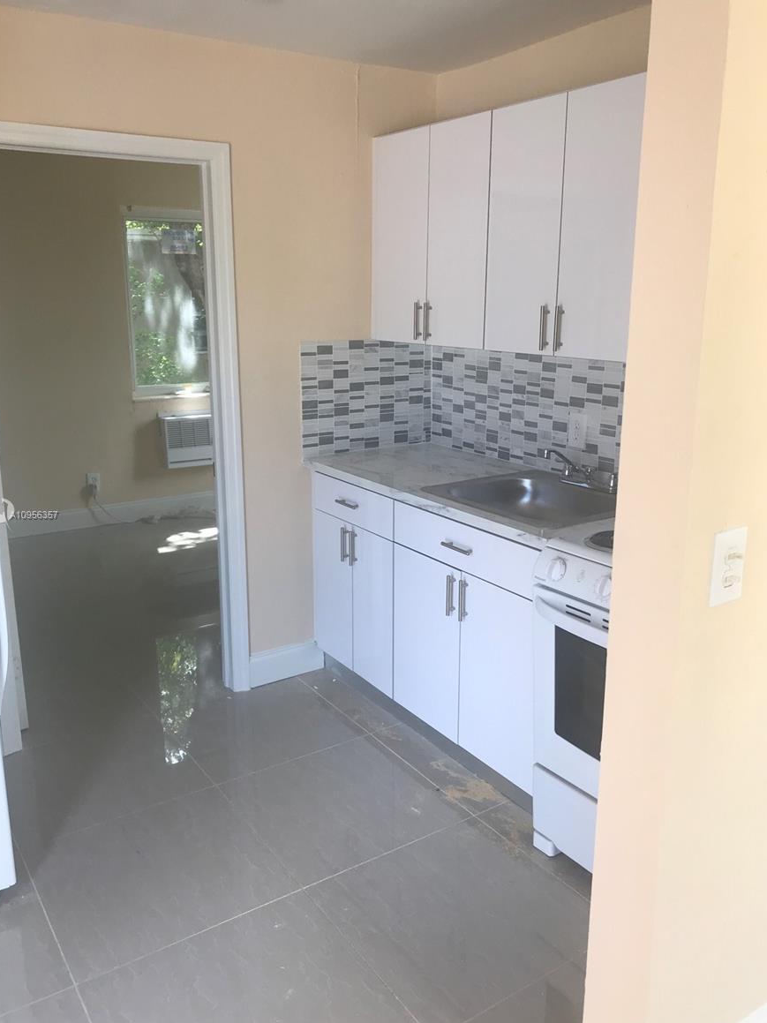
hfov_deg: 48.2
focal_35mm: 29
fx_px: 857
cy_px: 515
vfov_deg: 61.7
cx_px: 377
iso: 20
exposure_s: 1/90
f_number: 1.8
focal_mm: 3.99
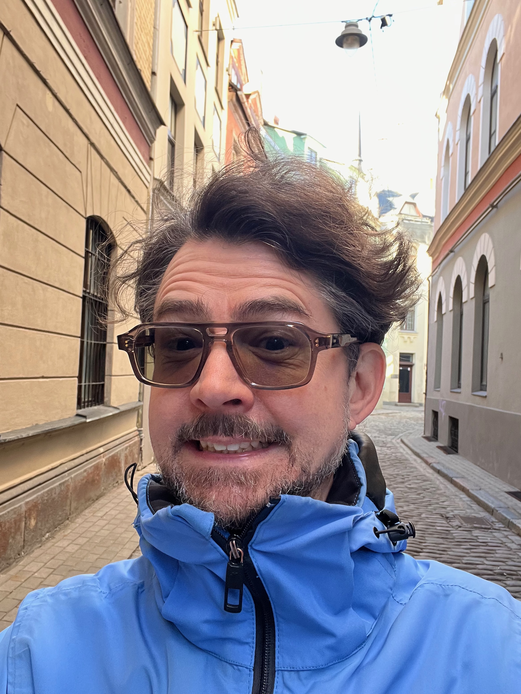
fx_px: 602
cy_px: 347
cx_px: 260
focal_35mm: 30
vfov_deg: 60.0
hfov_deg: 46.8
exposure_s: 1/60
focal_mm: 2.71
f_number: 2.2
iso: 160
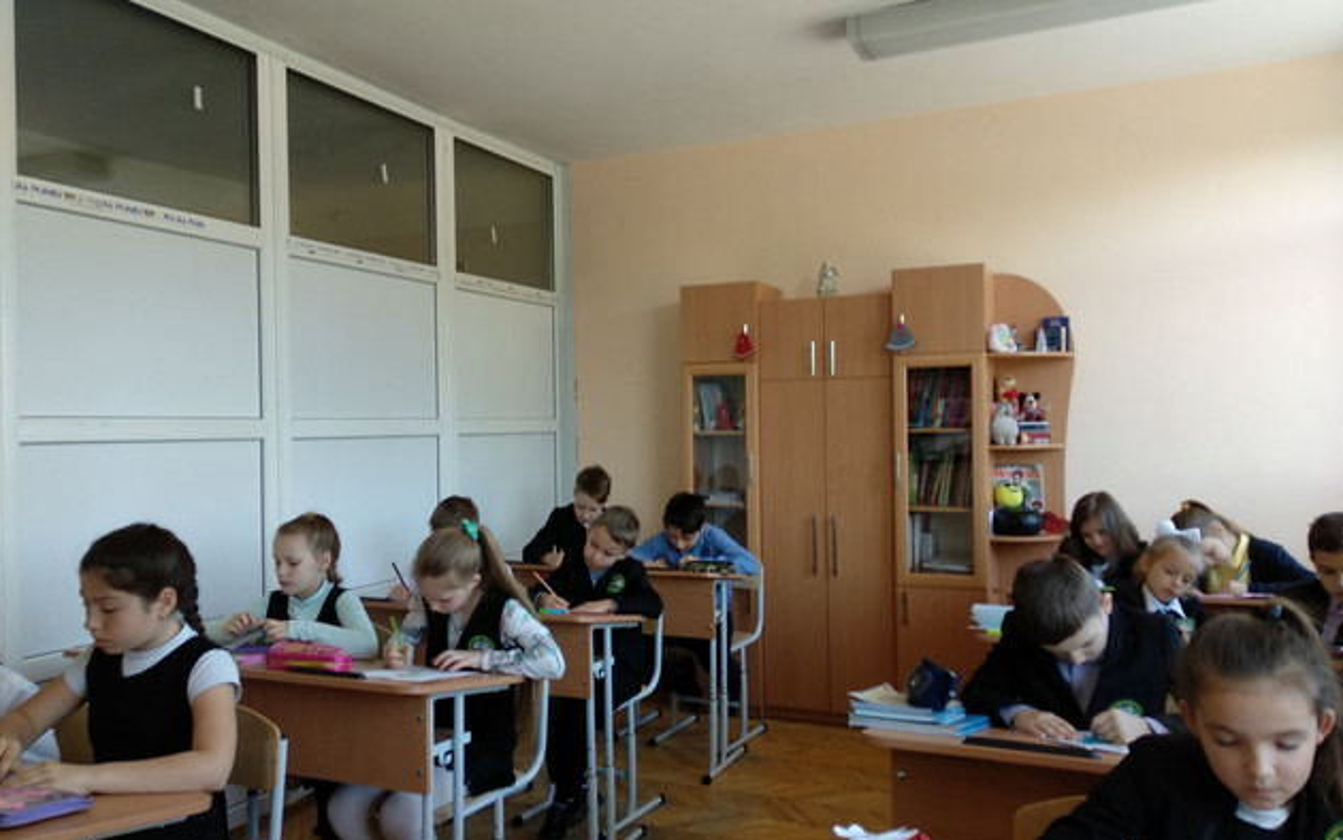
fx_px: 1025
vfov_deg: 44.6
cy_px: 426
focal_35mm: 28
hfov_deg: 66.5
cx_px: 676
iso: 250
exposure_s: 1/50
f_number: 2.2
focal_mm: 3.81
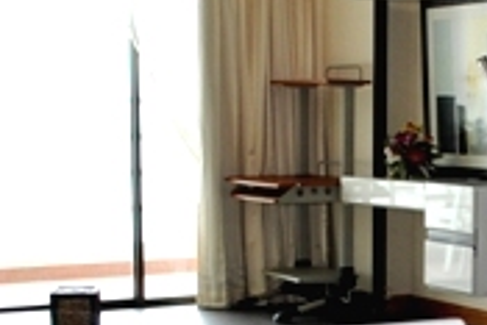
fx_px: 1340
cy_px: 269
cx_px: 468
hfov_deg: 20.1
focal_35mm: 99
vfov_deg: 13.8
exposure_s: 1/60
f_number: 3.5
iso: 200
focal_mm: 18
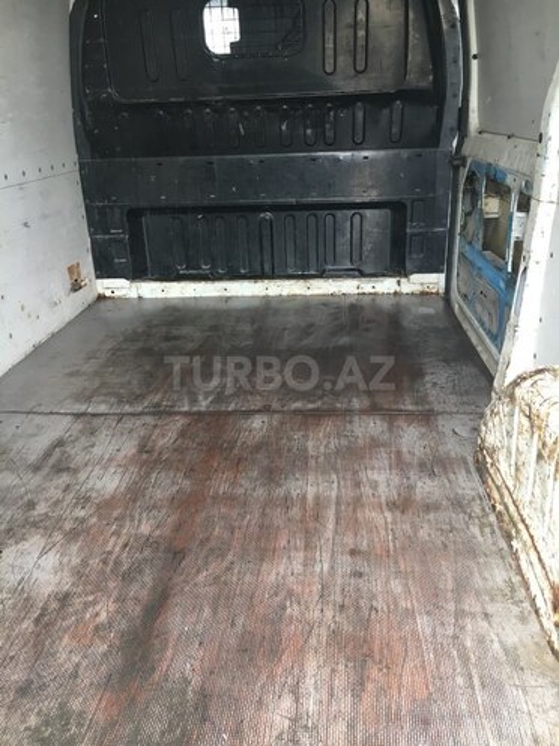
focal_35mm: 29
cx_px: 280
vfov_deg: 61.7
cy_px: 373
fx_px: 624
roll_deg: +2.6
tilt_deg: -22.9
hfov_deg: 48.2
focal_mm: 4.15
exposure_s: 1/33
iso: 64
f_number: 2.2
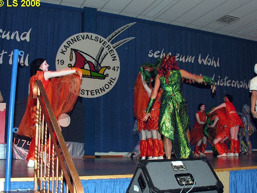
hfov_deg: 44.7
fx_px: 312
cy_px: 106
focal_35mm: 42
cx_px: 144
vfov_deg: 34.3
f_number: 4
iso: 100
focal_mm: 8.9
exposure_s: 1/60.1
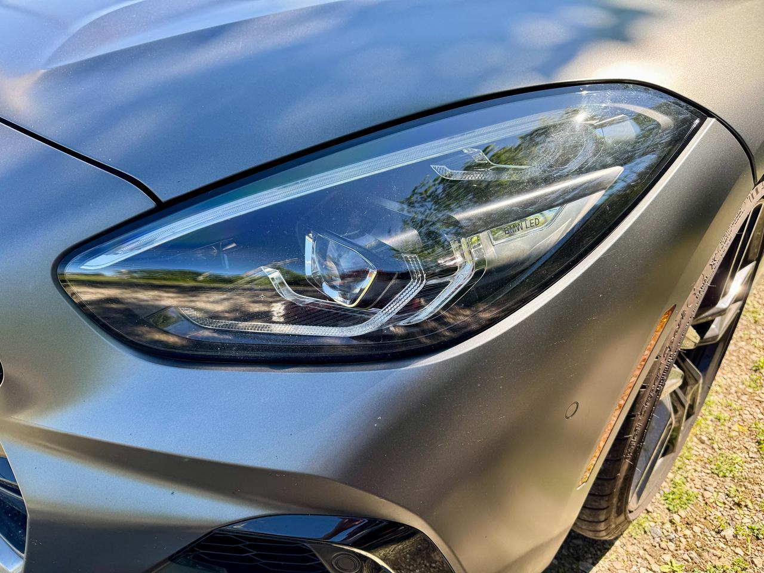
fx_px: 530
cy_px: 286
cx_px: 382
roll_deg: -0.8
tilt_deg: -29.6
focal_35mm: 24
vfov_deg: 56.8
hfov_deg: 71.6
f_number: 1.78
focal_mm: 6.76
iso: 80
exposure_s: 1/477
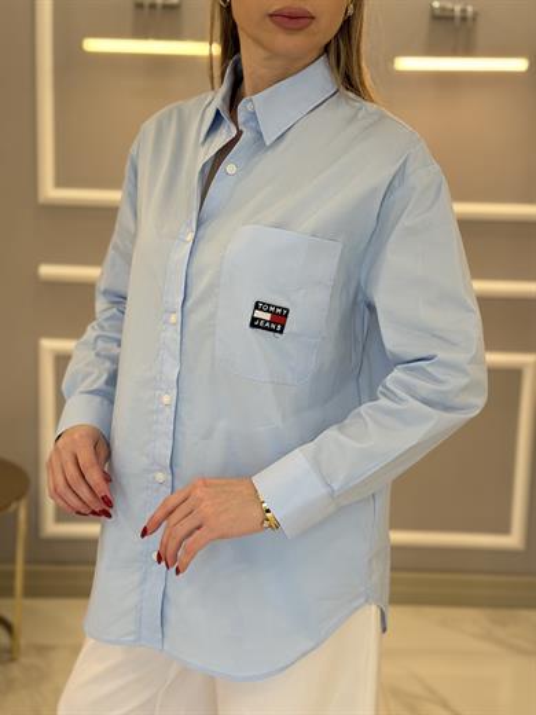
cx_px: 268
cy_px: 358
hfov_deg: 30.3
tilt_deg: -9.7
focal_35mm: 48
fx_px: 991
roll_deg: -2.0
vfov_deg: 39.7
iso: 160
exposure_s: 1/228
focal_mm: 6.76
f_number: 1.78
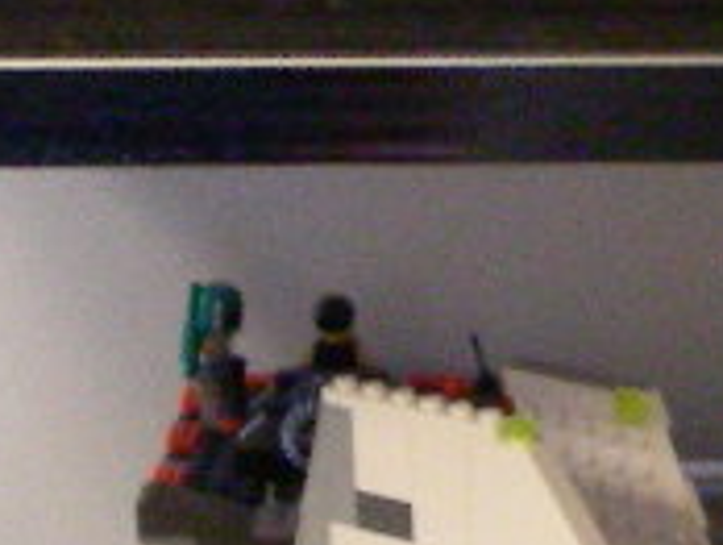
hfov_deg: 8.7
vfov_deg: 6.7
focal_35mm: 223
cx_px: 976
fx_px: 4664
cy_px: 54
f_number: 3.5
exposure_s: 1/2.4
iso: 400
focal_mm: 6.3
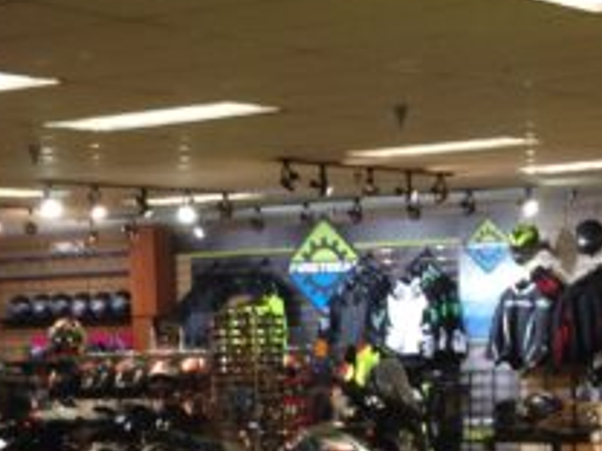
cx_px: 191
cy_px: 650
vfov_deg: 11.7
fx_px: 2122
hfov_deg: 16.1
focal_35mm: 122
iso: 64
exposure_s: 1/20
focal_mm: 4.12
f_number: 2.4
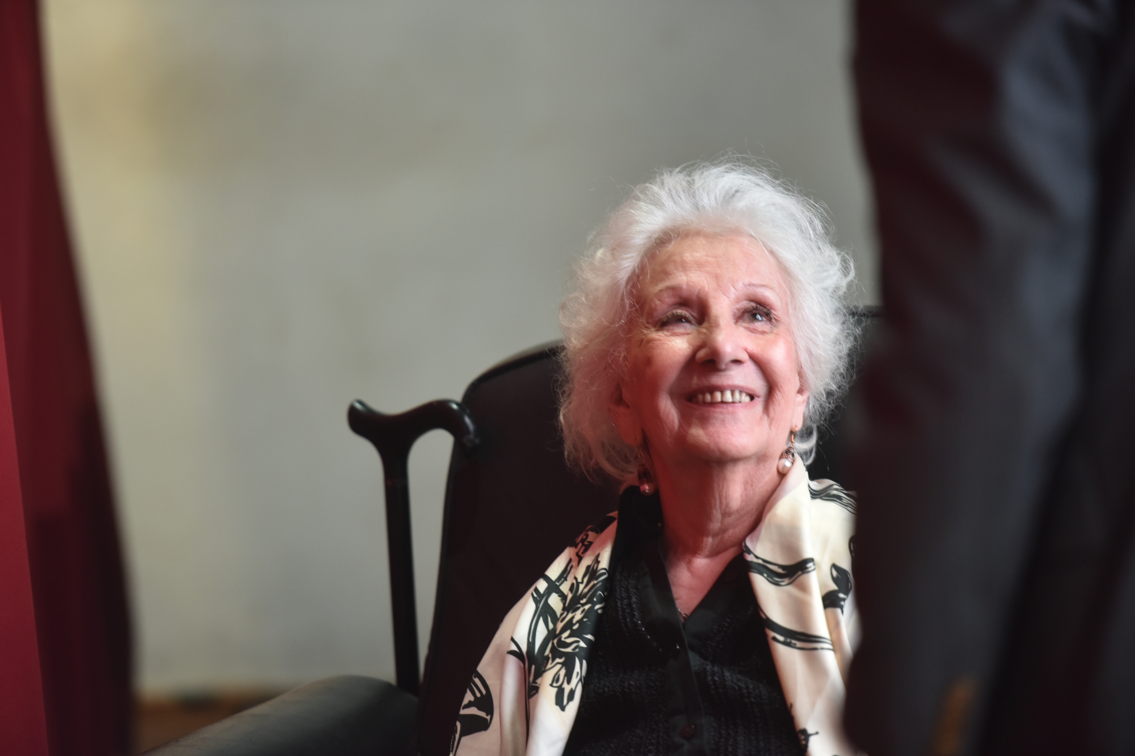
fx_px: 5832
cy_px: 378
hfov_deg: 11.1
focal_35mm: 185
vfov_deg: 7.4
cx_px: 568
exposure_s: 1/50
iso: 1250
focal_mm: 185
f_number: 2.8
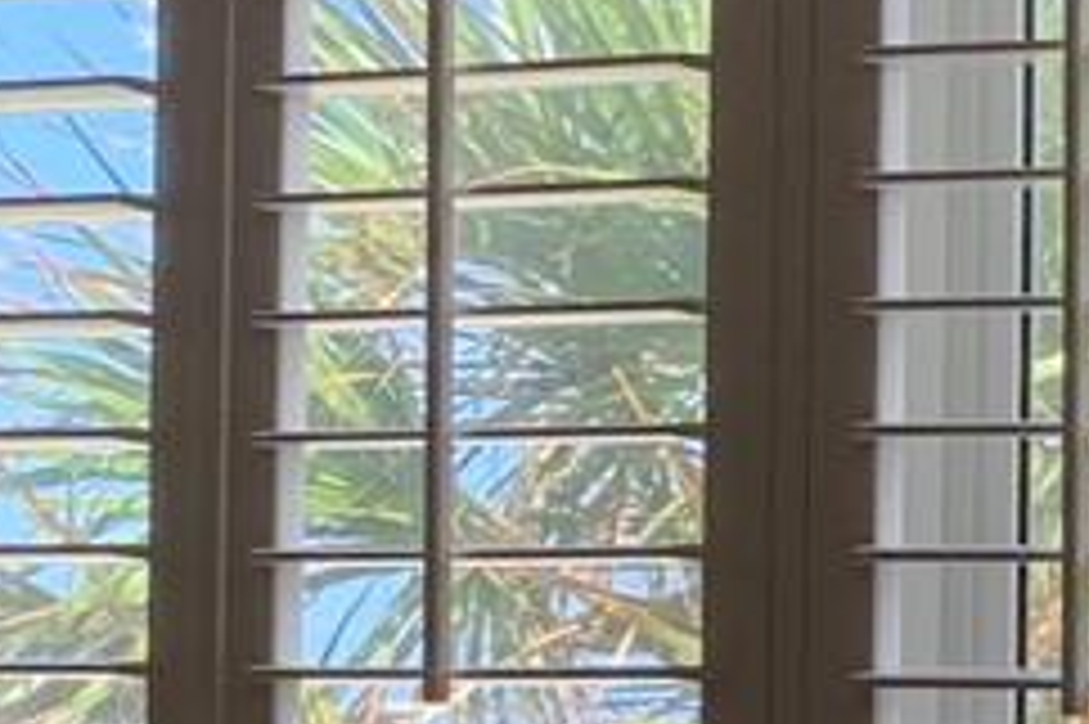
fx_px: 5411
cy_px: 1012
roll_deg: -1.0
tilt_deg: -0.1
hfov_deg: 10.8
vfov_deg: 7.6
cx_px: 1908
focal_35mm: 179
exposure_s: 1/122
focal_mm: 4.25
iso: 40
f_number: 1.8
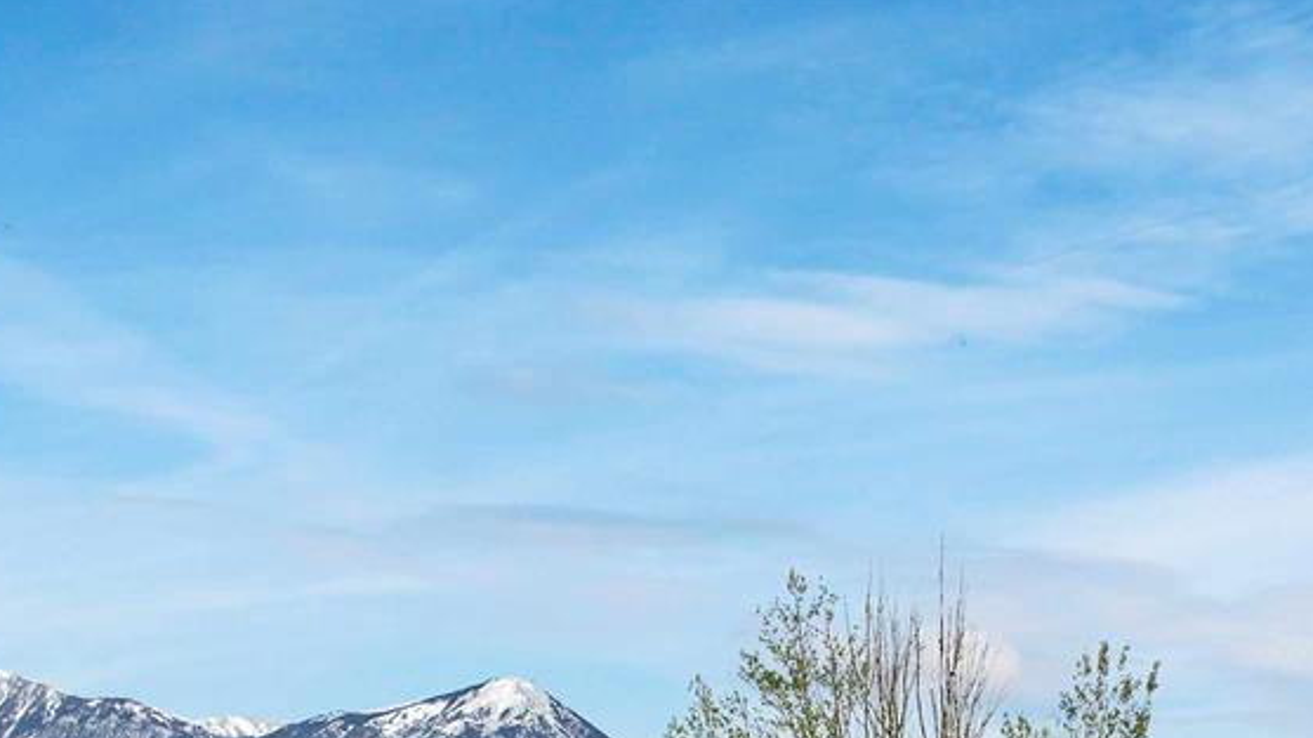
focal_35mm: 48
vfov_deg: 22.8
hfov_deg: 42.9
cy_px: 894
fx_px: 1671
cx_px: 721
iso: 100
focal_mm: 12.29
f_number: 2.8
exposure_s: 1/60
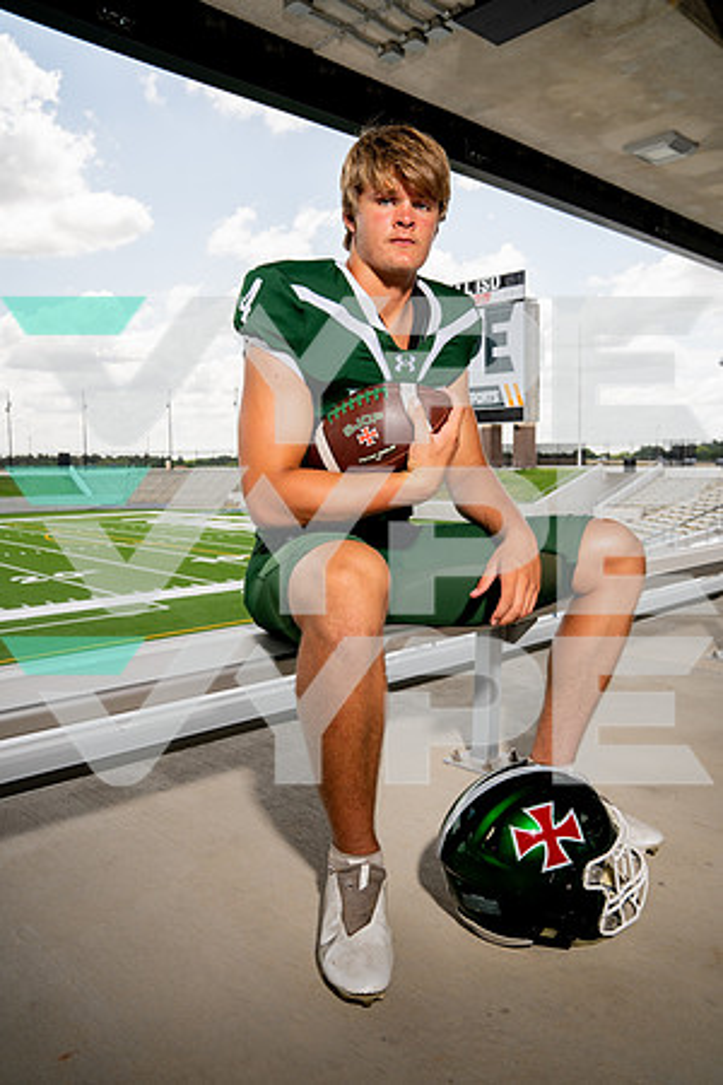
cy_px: 542
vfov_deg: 67.4
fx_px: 813
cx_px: 362
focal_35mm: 27
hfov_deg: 47.9
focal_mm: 27
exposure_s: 1/250
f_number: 6.3
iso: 100
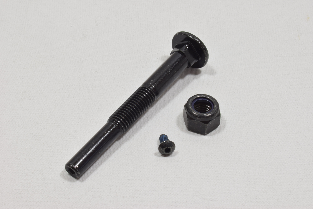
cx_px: 156
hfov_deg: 26.0
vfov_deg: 17.5
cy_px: 104
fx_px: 678
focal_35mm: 78
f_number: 32
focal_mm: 52
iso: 100
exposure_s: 2
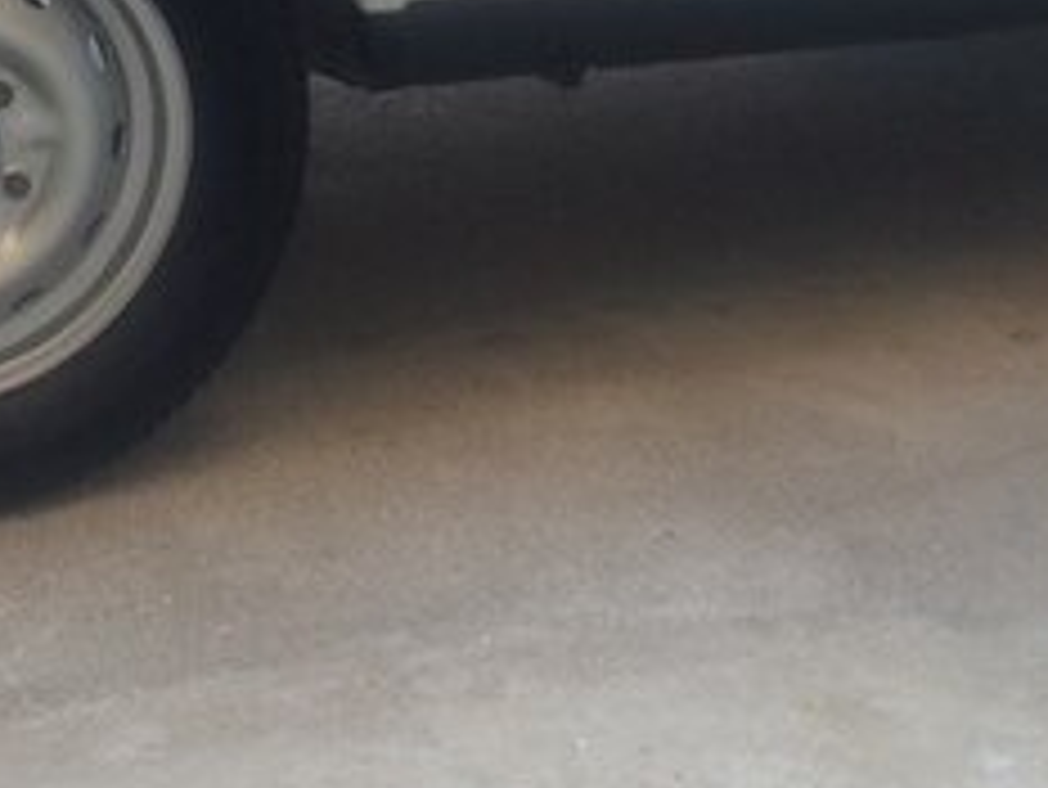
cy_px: -137
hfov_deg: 23.8
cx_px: 504
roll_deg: -2.5
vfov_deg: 17.3
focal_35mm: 82
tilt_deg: -10.6
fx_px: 2484
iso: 32
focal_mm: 4.15
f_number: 2.2
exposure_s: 1/160
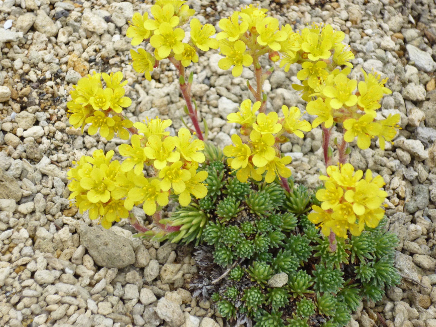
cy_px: 164
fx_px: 1083
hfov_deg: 22.8
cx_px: 218
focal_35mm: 86
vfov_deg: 17.2
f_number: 5.5
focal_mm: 15.2
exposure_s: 1/200
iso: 160
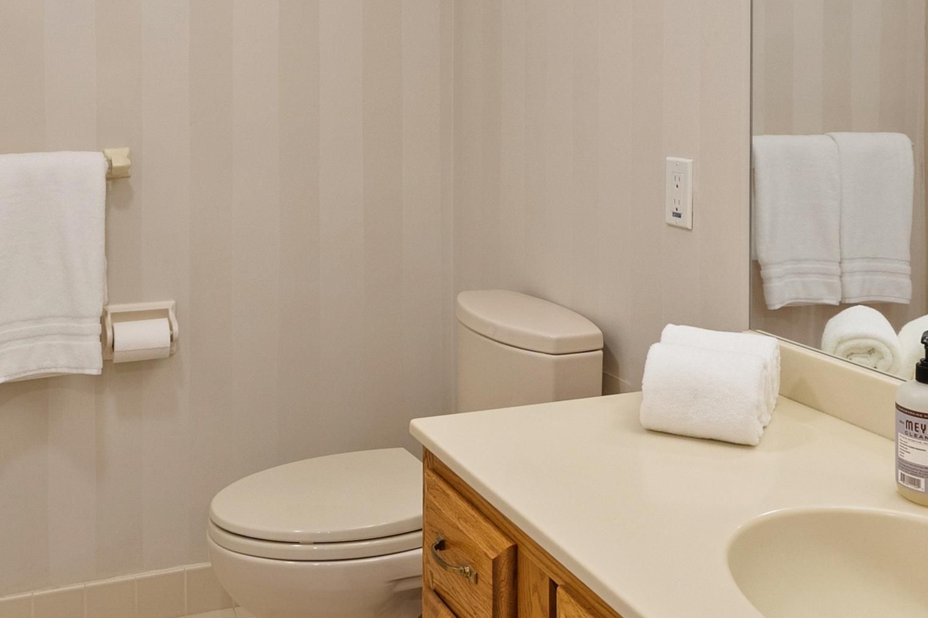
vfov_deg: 32.4
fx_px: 1005
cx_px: 381
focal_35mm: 39
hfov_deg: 49.3
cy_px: 53
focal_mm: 10
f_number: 8
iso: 320
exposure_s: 1/1.25
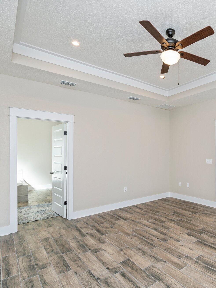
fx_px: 175
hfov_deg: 58.6
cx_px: 172
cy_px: 145
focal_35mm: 21
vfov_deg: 79.0
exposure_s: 1/50
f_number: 9
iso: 500
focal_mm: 14
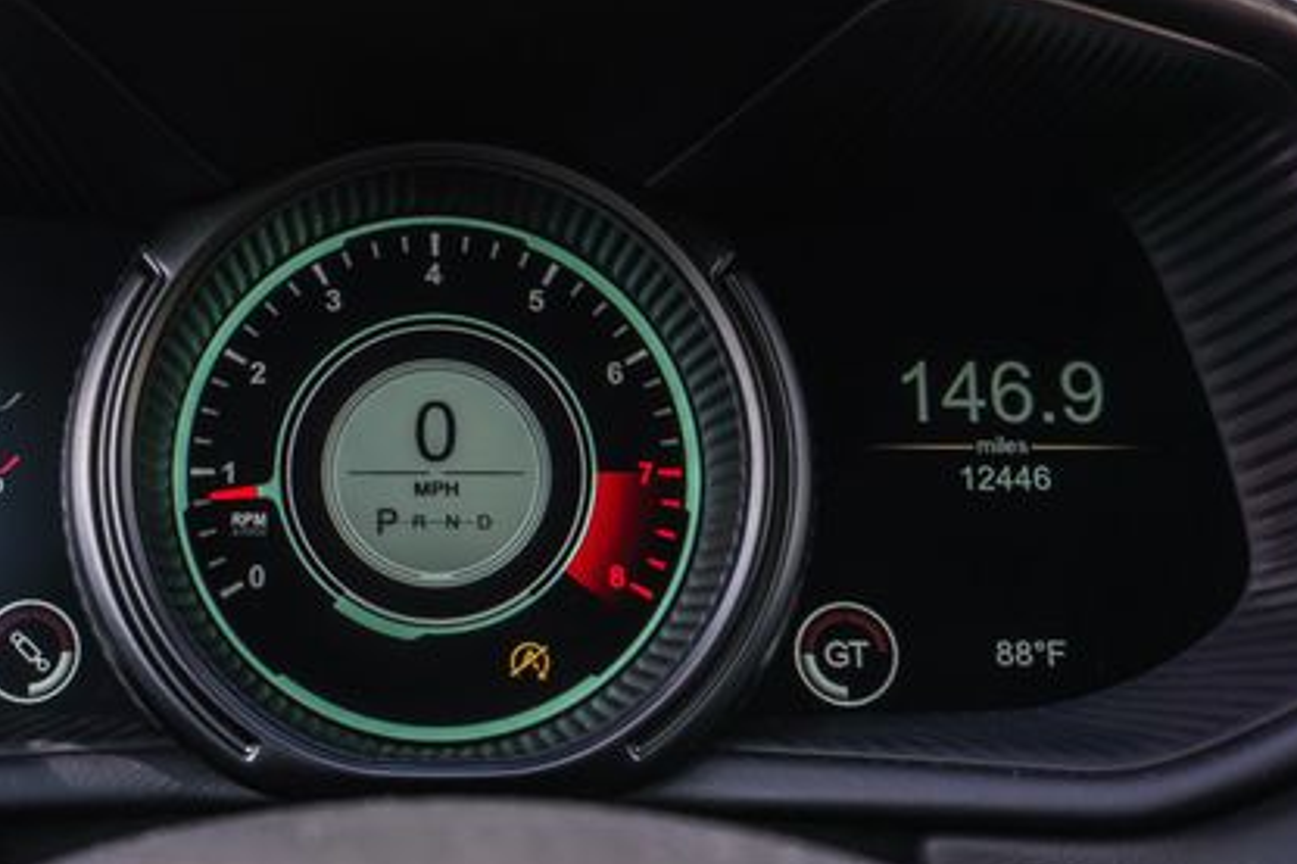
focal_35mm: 57
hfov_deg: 34.5
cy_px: 303
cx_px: 364
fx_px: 2053
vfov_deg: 23.7
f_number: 8
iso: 200
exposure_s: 1/20
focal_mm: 34
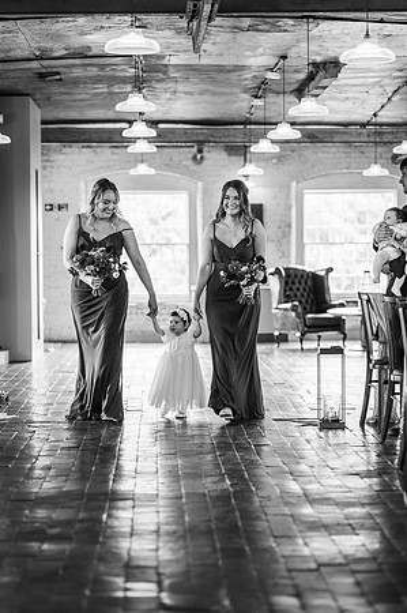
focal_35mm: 85
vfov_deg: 23.9
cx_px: 204
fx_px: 1445
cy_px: 306
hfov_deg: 16.0
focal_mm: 85
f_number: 2
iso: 360
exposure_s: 1/200
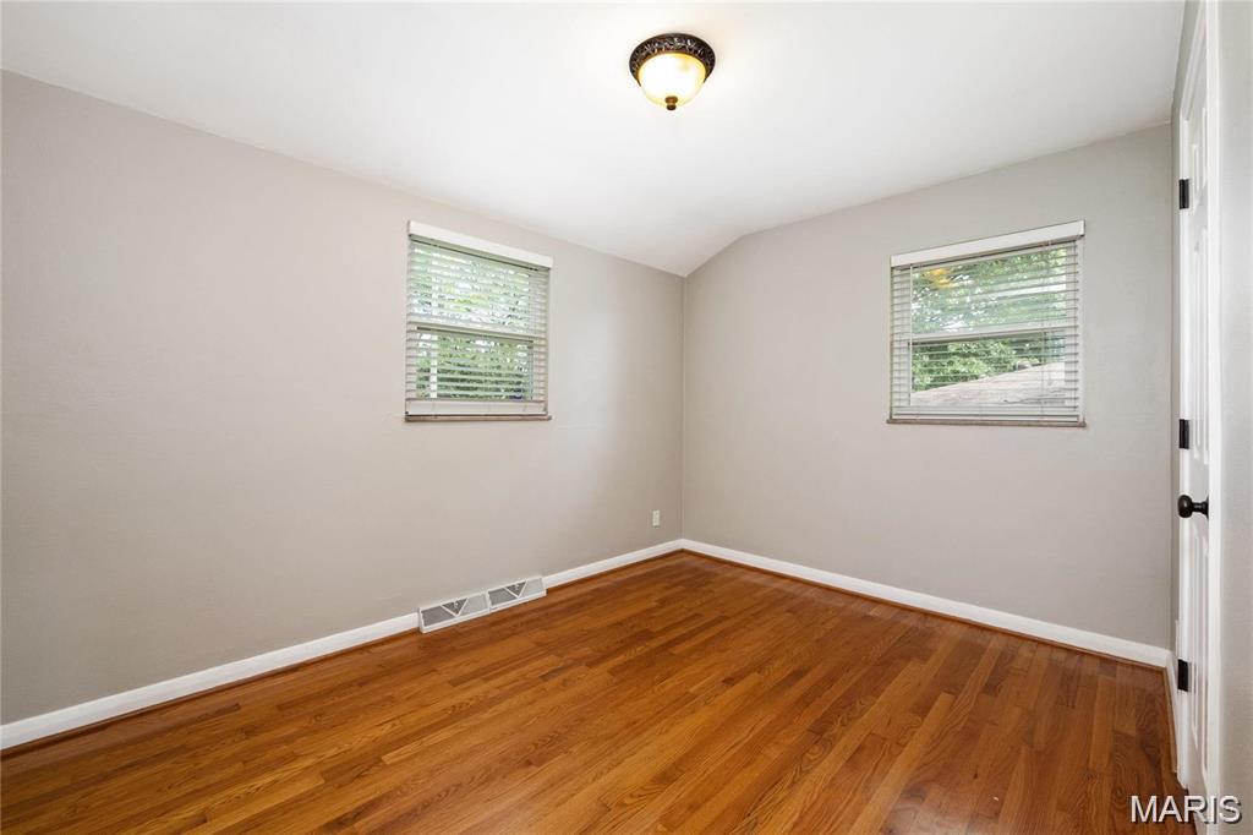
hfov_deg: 104.3
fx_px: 487
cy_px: 418
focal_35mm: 14
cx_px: 626
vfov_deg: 81.2
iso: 400
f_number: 10
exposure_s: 1/2
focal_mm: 7
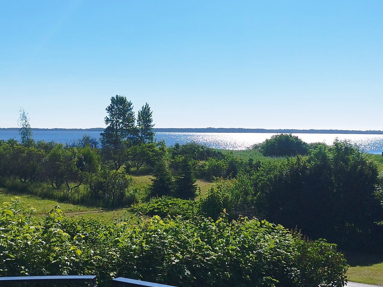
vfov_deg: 25.2
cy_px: 122
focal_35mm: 58
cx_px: 236
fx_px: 642
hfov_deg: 33.1
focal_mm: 5.95
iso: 50
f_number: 1.89
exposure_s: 1/1623
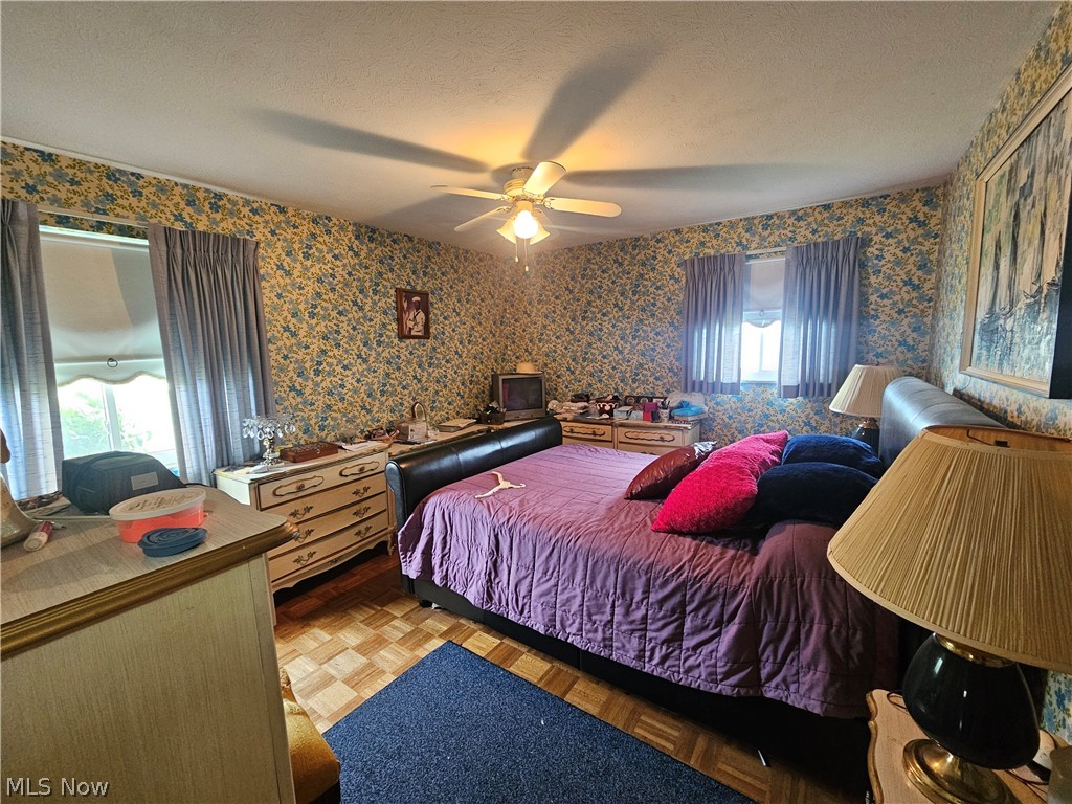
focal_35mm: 13
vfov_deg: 89.9
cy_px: 402
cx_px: 536
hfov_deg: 106.2
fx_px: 403
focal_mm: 2.2
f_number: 2.2
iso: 500
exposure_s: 1/30
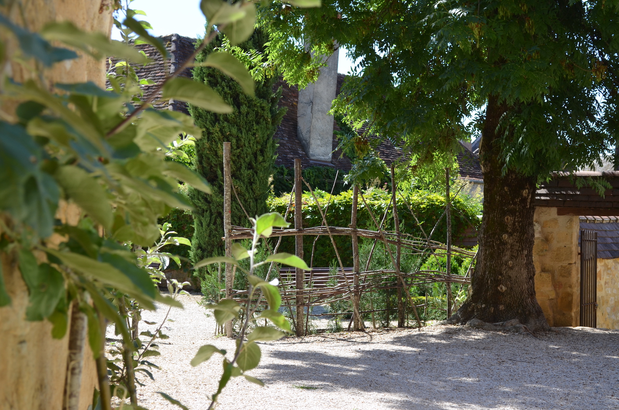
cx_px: 310
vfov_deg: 20.5
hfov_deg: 30.6
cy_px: 205
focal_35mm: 66
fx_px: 1133
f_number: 8
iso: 200
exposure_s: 1/250
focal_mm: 44
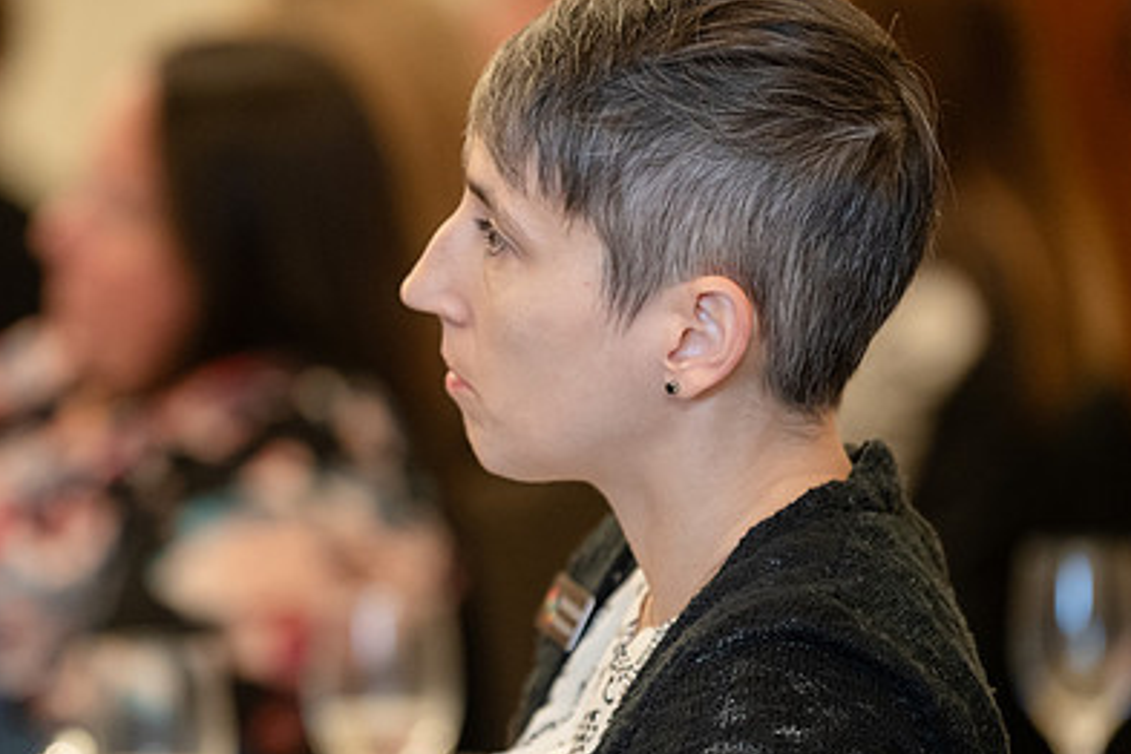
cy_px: 424
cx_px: 397
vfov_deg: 4.9
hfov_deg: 7.4
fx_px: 8765
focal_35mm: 279
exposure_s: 1/320
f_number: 2.8
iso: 3200
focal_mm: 185
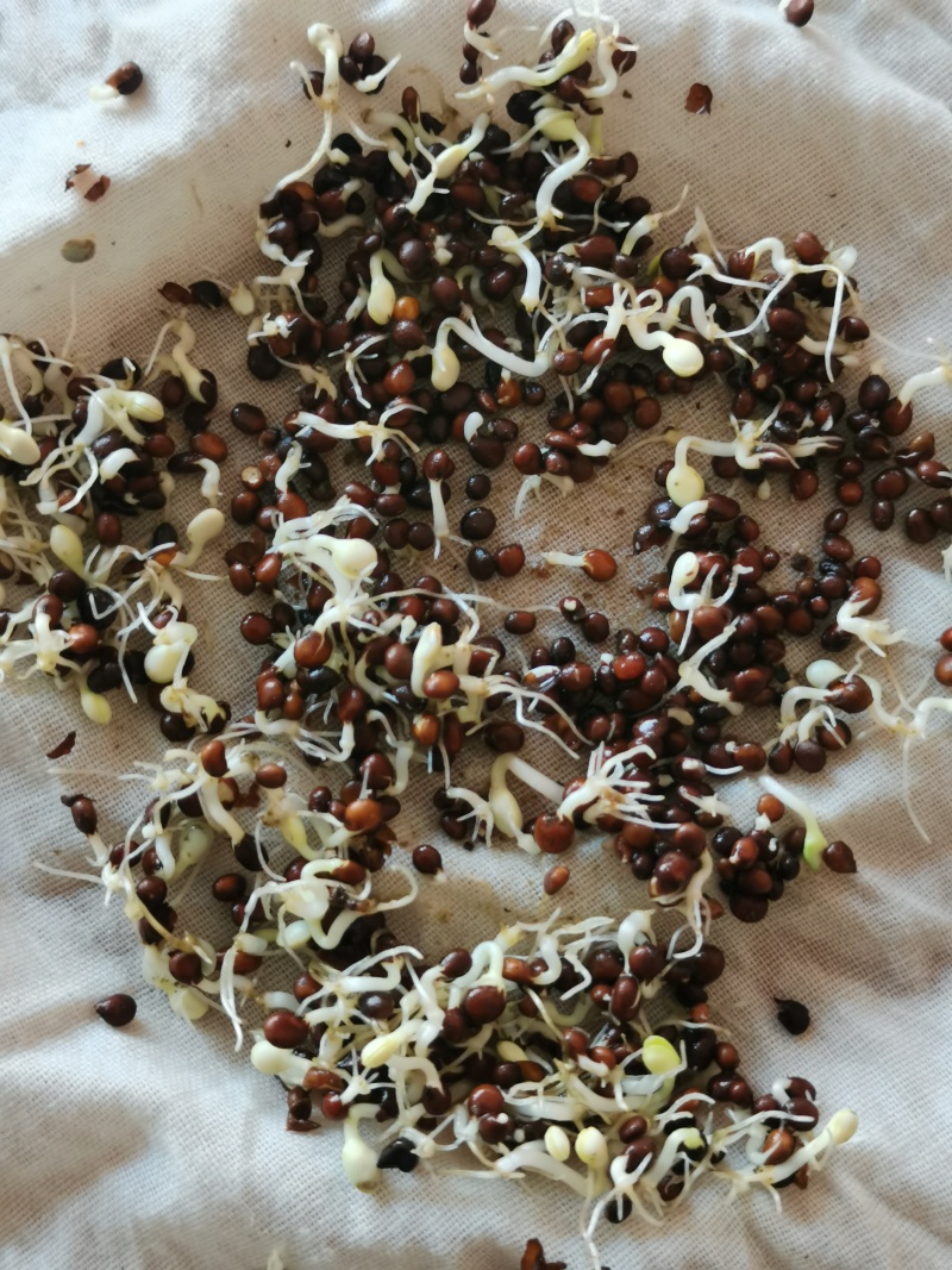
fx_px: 1797
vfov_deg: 38.9
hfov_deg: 29.7
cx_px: 476
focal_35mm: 49
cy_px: 635
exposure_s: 1/100
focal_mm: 5.58
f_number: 1.8
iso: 125
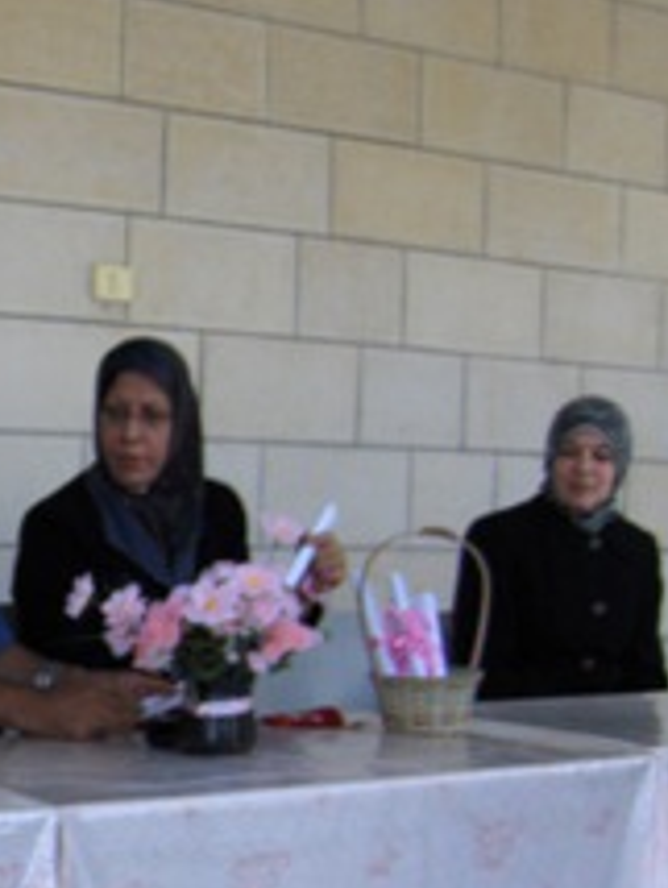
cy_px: 627
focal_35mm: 73
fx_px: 1875
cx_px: -176
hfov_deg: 18.9
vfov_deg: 26.4
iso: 100
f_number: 3.5
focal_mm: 7.5
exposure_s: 1/262
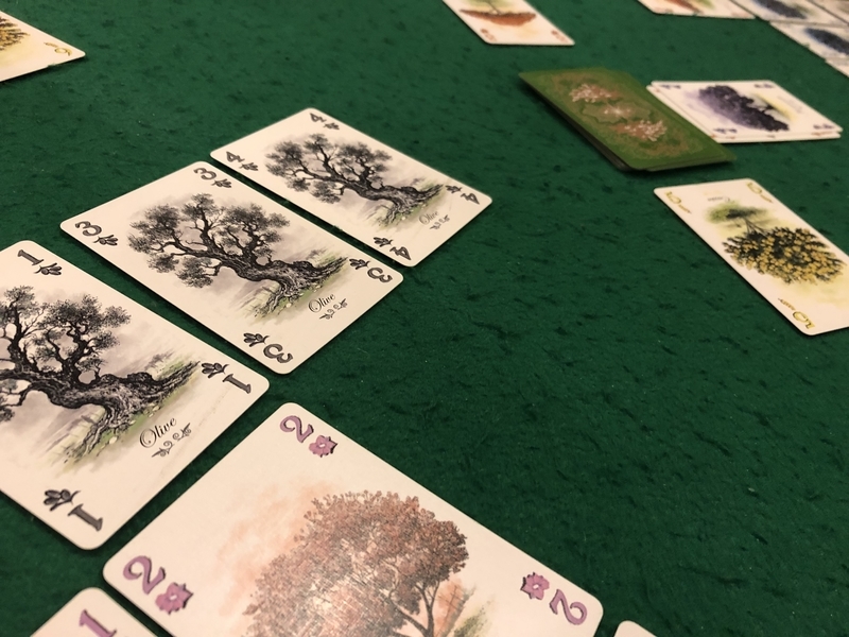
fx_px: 687
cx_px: 424
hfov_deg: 63.4
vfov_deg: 49.7
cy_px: 318
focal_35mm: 28
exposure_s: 1/17
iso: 100
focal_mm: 3.99
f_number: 1.8
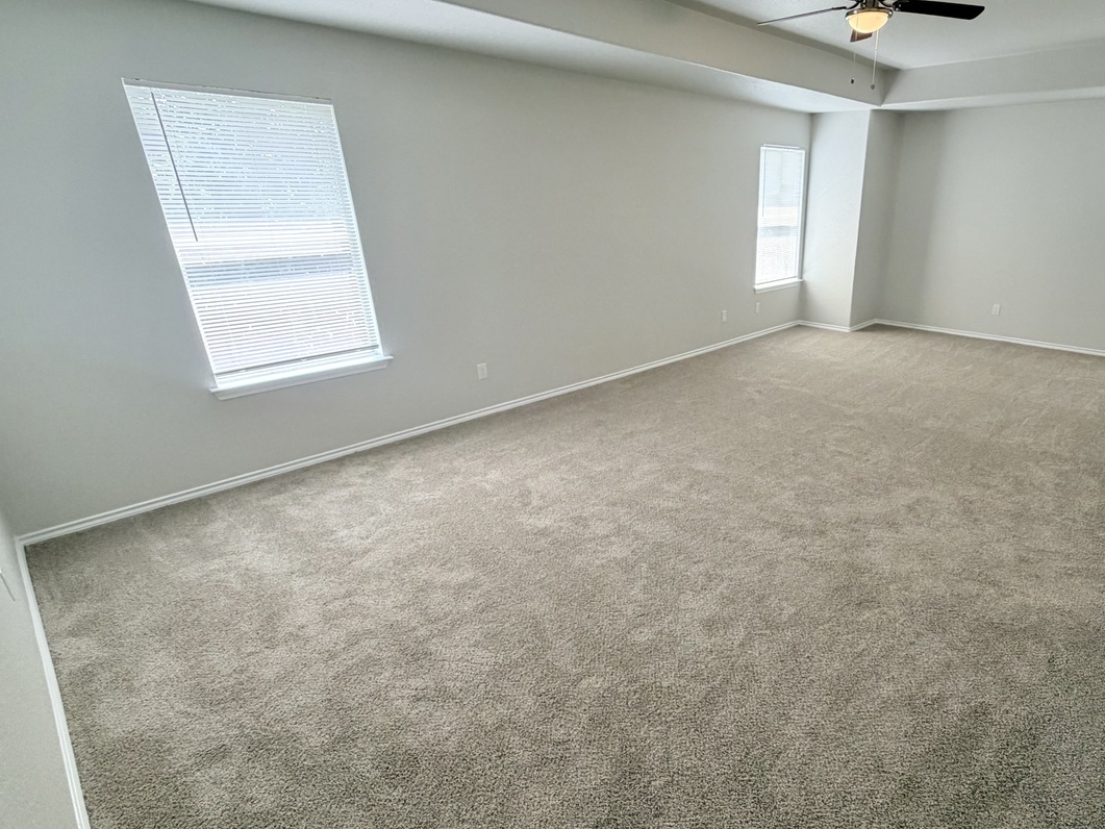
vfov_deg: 68.7
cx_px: 705
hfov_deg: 82.7
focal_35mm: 19
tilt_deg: -21.5
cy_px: 429
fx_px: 607
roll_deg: -0.1
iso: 200
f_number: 2.2
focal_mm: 2.22
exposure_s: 1/120
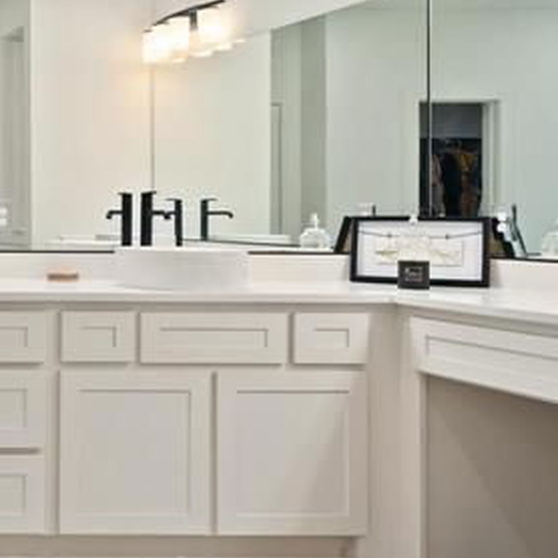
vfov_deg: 33.9
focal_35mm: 50
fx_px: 912
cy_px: 229
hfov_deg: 24.5
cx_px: -325
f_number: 10
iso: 100
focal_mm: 16
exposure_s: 2
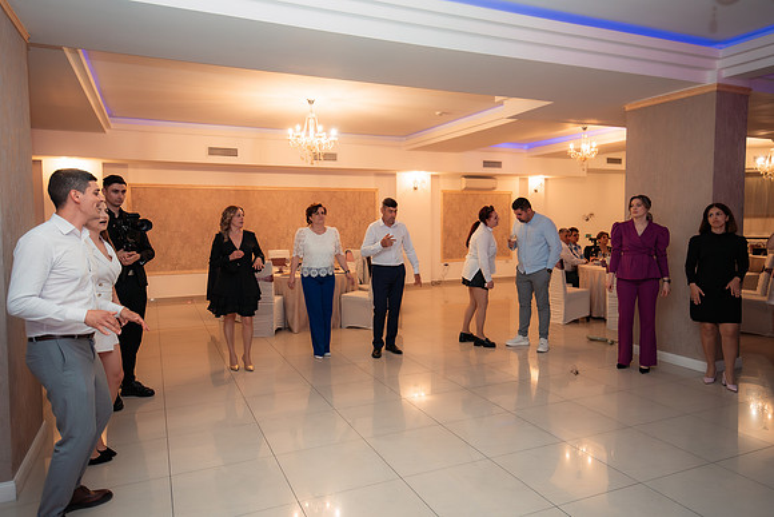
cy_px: 258
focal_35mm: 24
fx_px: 516
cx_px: 387
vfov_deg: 53.2
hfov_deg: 73.7
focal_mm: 24
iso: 1600
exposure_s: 1/200
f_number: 2.8
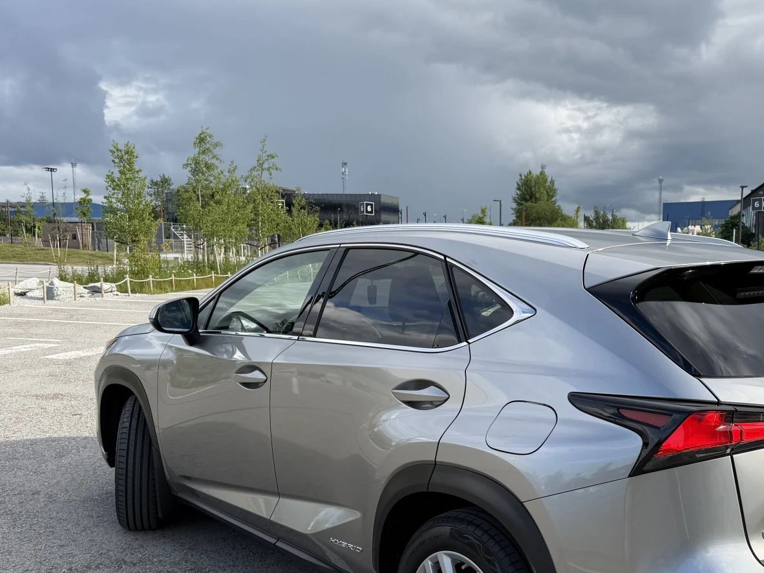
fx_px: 861
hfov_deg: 47.1
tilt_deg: -8.2
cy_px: 371
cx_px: 506
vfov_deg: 36.5
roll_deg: -0.1
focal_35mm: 39
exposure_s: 1/1585
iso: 80
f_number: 1.78
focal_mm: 6.76
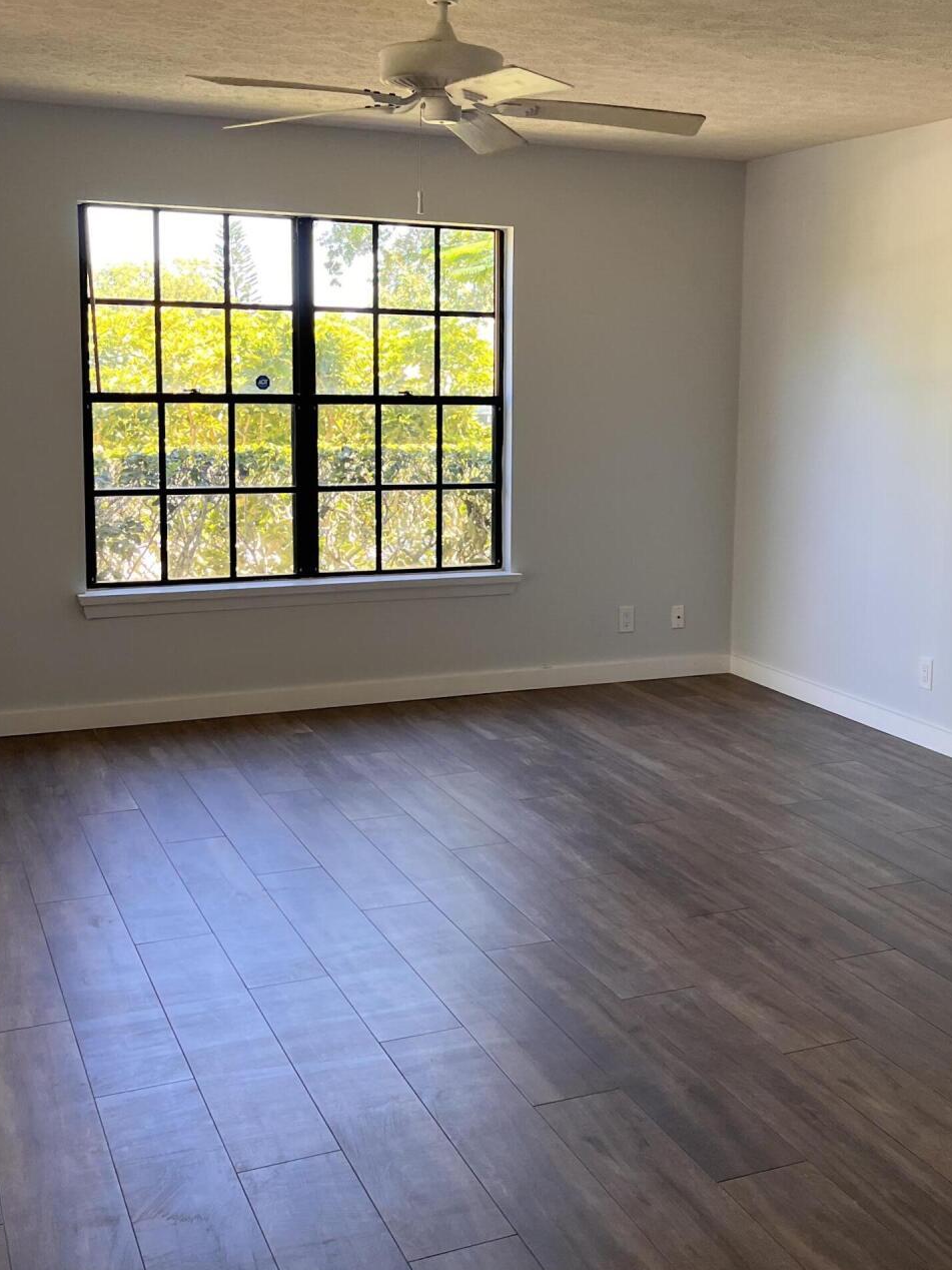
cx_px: 596
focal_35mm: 41
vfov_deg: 45.7
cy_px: 565
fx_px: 1503
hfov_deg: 34.9
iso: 80
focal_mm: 5.1
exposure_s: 1/120
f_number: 1.6
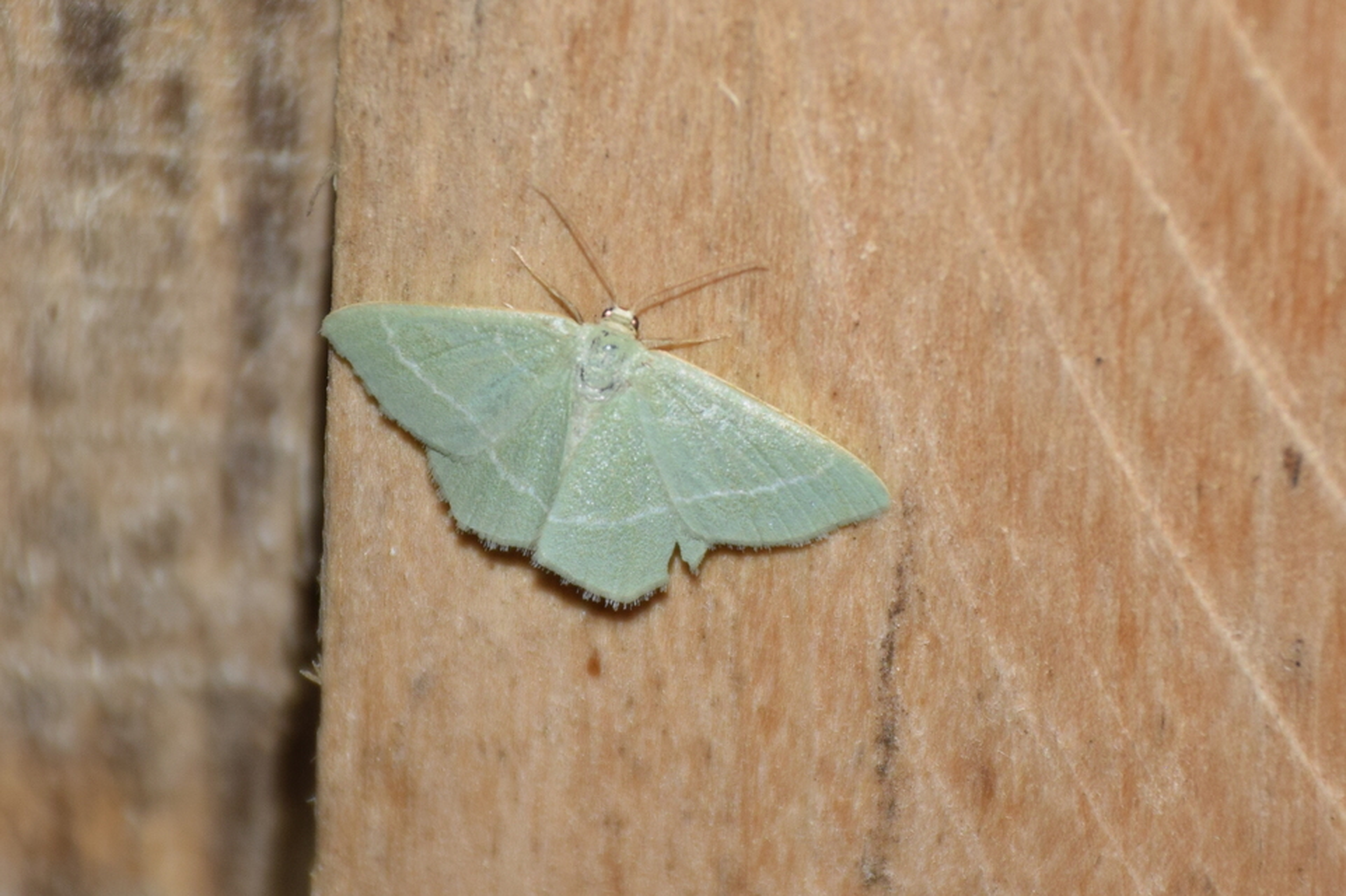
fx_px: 7849
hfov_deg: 9.8
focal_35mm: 210
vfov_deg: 6.5
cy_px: 448
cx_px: 673
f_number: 7.1
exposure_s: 1/60
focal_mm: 140
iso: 320
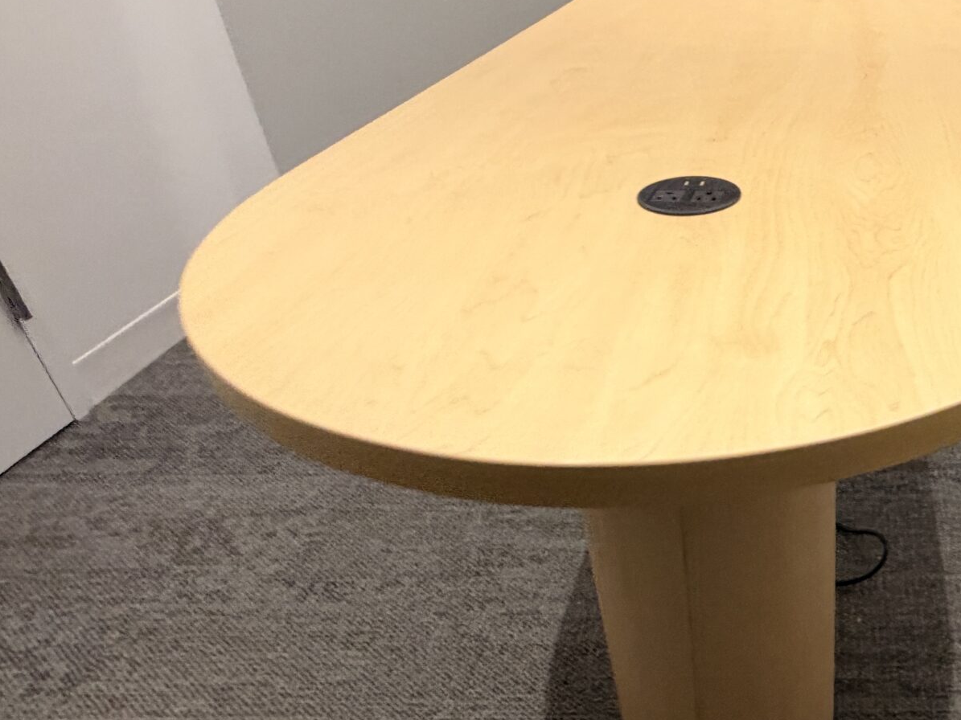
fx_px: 833
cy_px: 324
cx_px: 860
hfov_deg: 52.8
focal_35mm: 30
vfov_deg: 46.7
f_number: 2.2
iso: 320
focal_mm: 2.22
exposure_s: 1/98
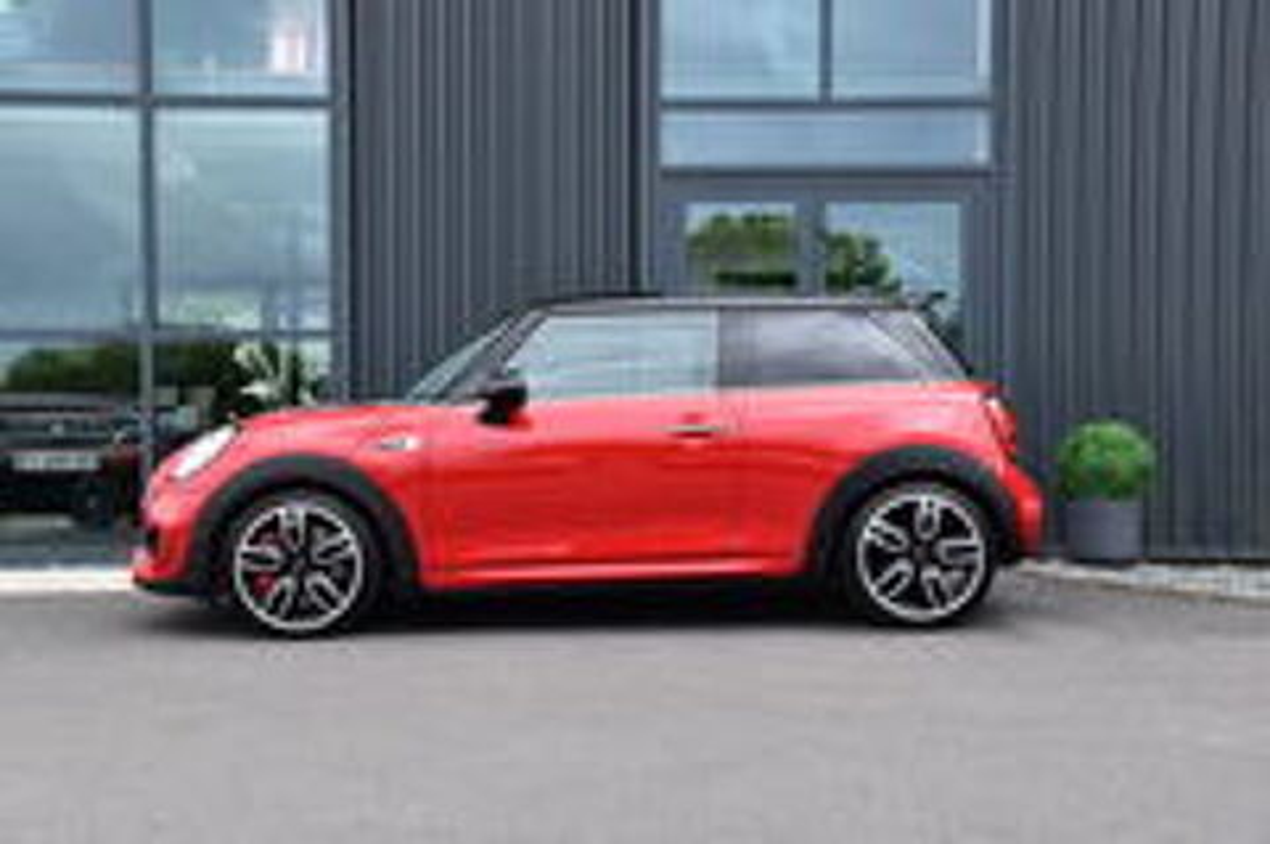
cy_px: 422
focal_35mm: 48
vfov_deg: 28.0
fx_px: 1692
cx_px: 635
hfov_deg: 41.2
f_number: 9
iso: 400
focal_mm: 32
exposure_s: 1/200
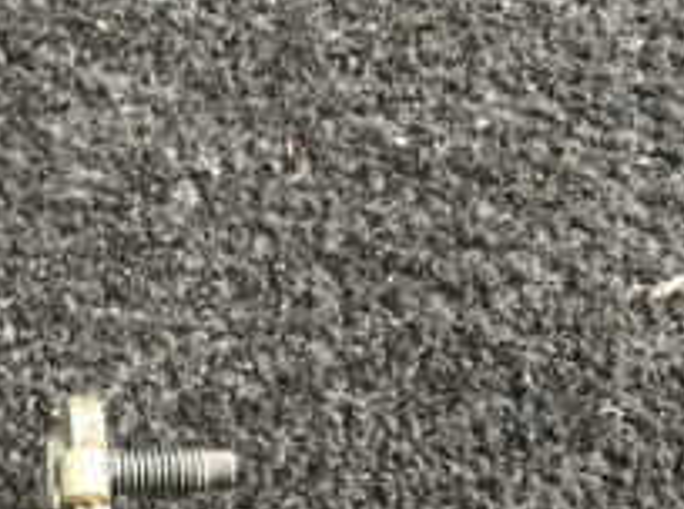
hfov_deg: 20.1
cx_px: -251
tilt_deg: -79.6
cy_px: 681
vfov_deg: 15.8
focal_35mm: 88
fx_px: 1735
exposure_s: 1/33
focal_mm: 3.99
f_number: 1.8
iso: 40
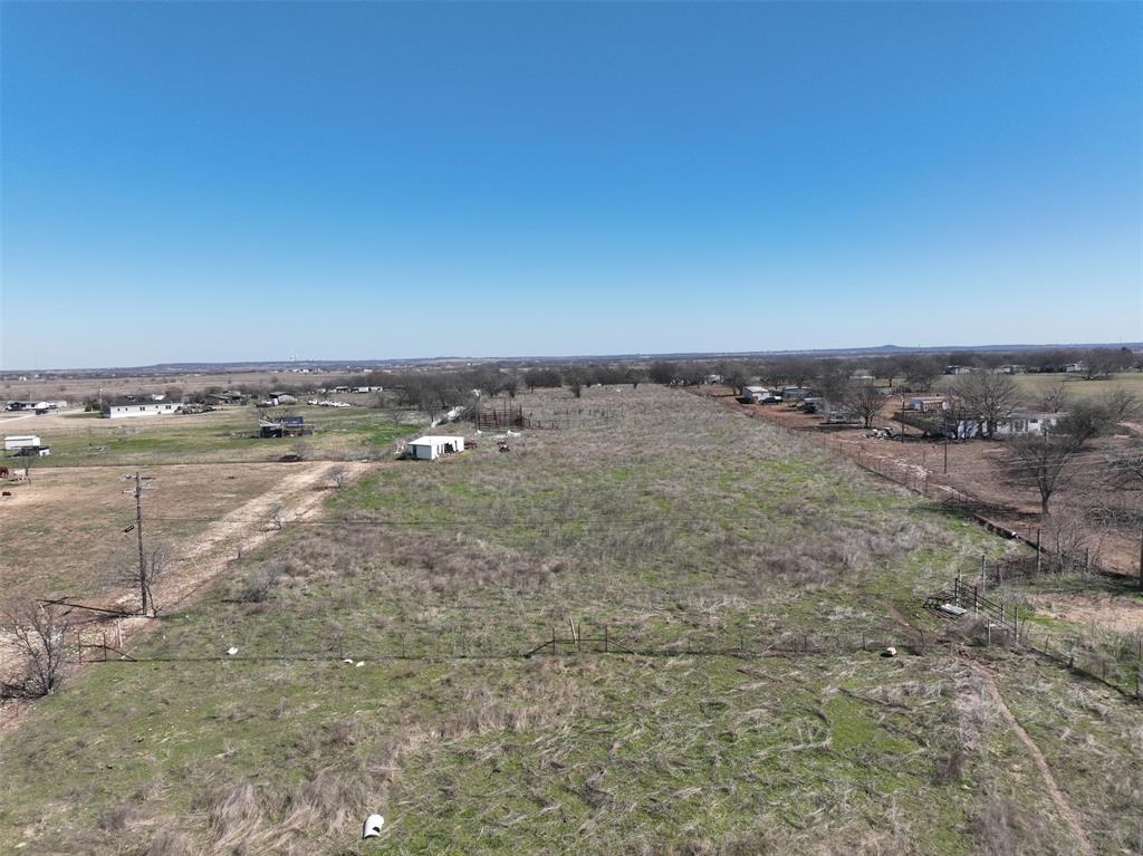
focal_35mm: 24
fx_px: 792
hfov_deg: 71.6
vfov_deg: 56.8
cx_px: 572
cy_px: 428
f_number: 2.8
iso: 110
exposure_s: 1/1600
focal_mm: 12.29
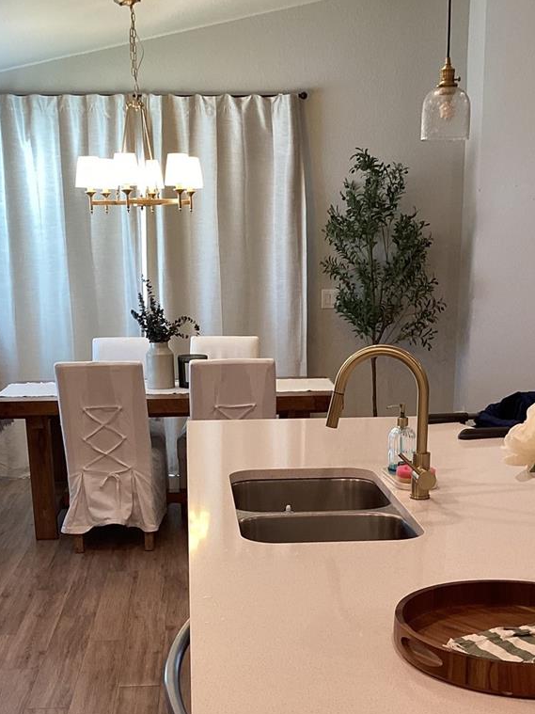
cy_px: 532
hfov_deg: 29.7
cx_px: 267
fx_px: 1010
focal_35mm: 49
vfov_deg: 38.0
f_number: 2.4
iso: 100
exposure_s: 1/60
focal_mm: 3.3
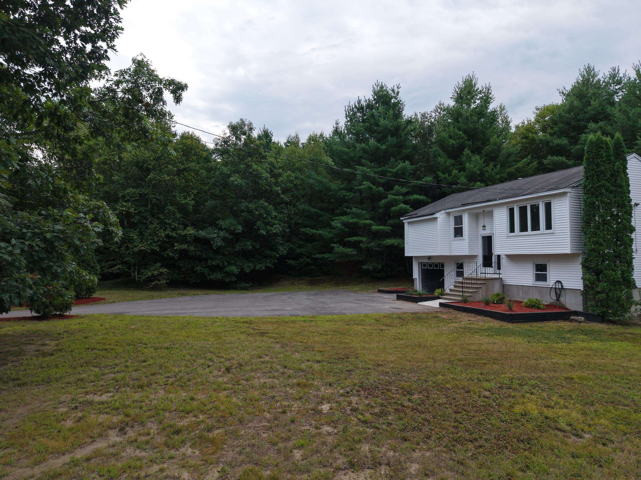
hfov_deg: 71.6
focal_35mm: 24
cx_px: 320
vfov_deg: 56.8
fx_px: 444
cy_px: 240
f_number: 1.8
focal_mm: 8.67
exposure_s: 1/1250
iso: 180
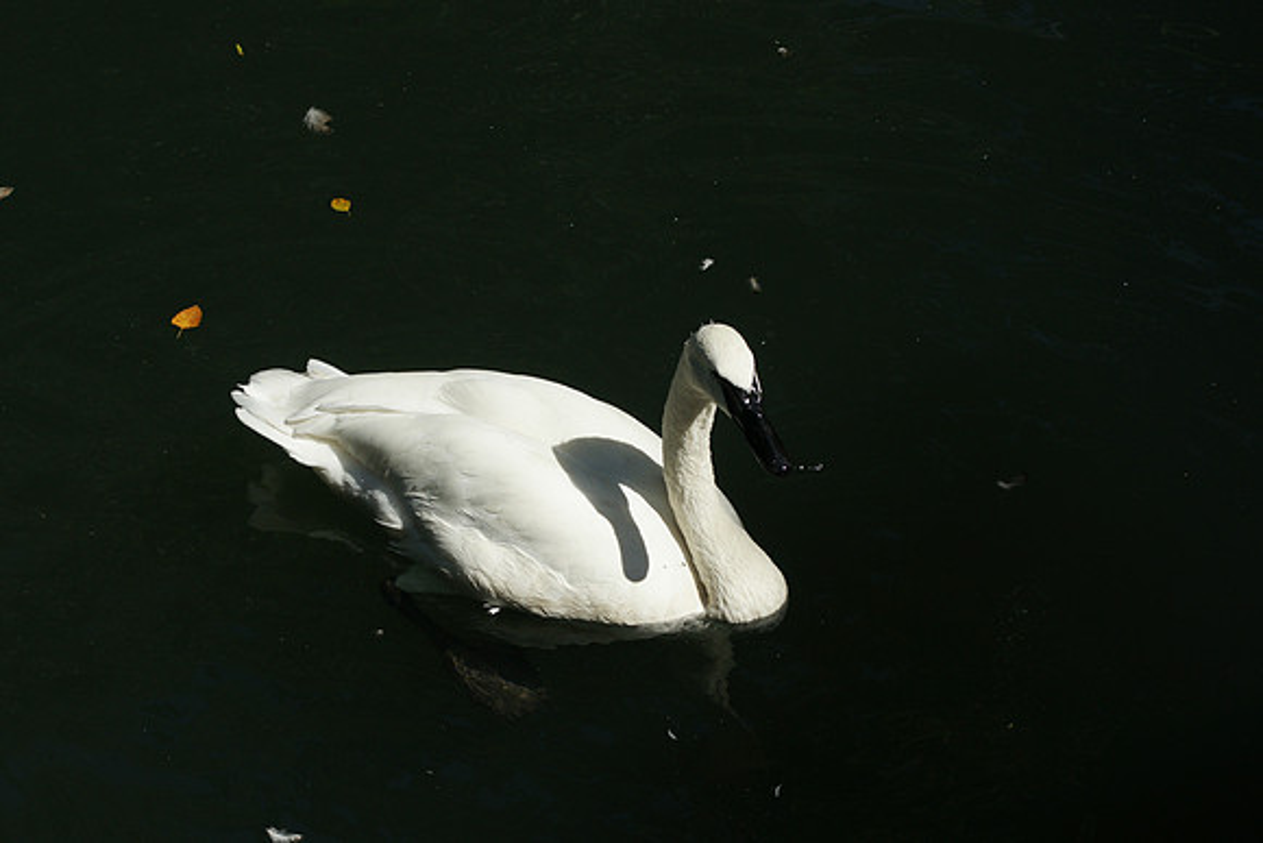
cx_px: 632
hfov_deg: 18.2
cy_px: 422
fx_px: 3948
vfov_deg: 12.2
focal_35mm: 112
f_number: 8
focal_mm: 75
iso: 200
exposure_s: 1/800
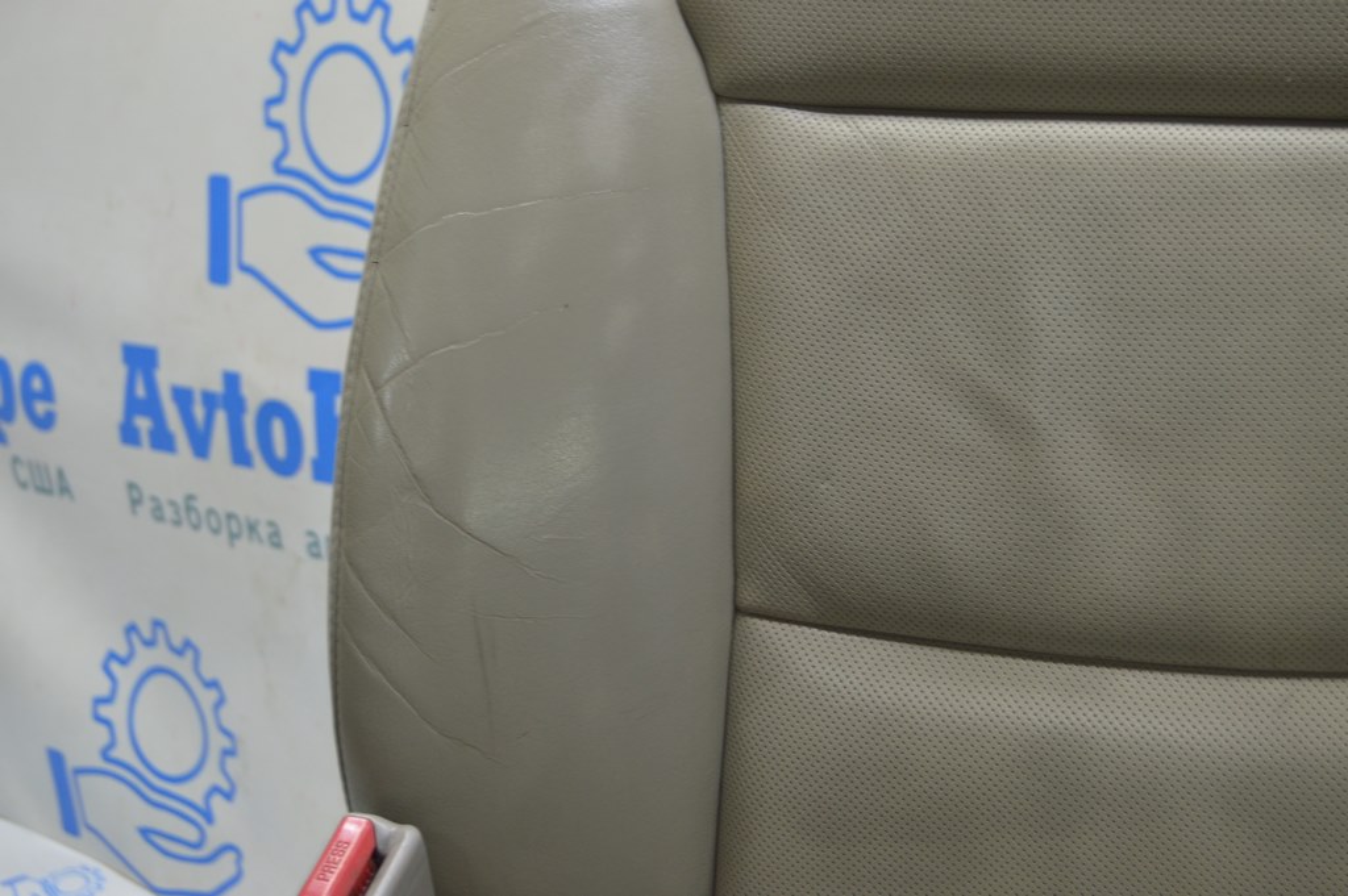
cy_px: 448
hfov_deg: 33.4
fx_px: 2245
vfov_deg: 22.6
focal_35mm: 60
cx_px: 674
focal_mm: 40
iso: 400
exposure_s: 1/20
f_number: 5.6
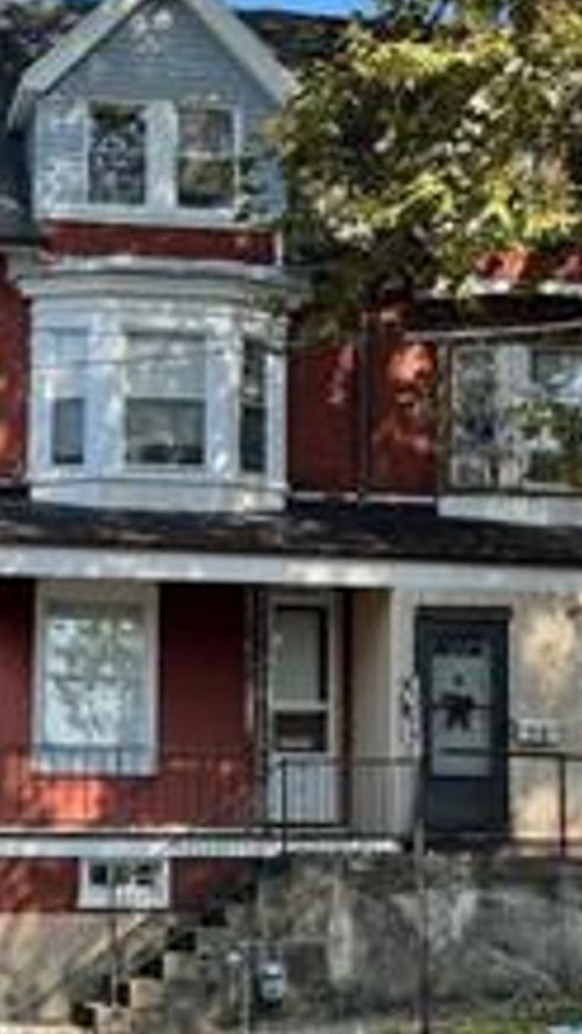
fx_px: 2331
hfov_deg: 14.2
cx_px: 220
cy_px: 511
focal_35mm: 85
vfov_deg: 25.0
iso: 32
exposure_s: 1/180
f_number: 2.8
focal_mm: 9
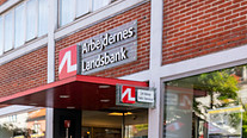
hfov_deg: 26.3
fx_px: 478
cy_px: 222
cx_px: -36
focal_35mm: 73
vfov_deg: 15.0
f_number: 3.5
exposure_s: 1/1250
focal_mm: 24
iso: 640
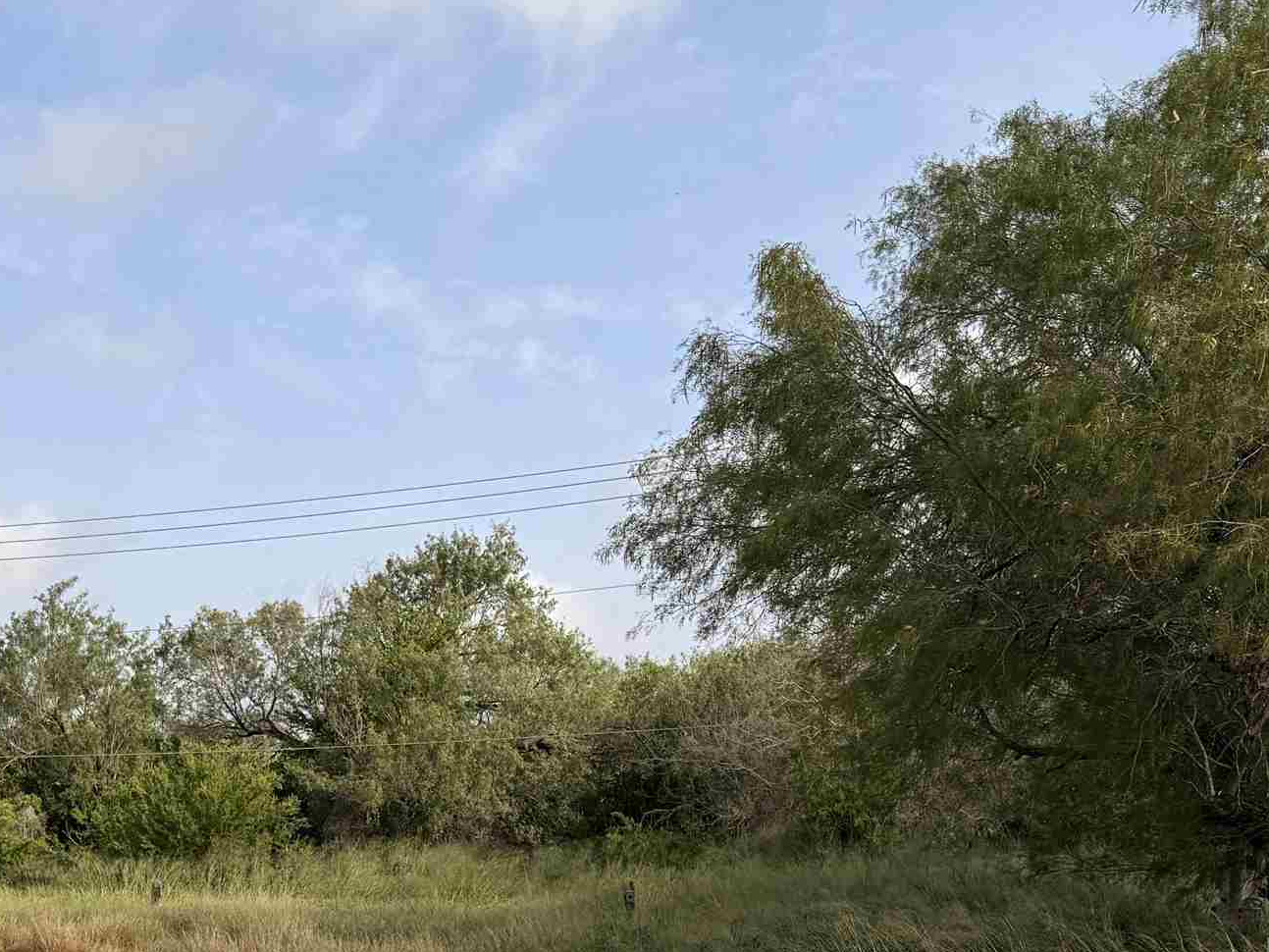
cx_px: 351
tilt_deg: -1.3
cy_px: 909
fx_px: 2090
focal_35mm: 57
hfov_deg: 33.3
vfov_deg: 24.7
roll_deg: +0.1
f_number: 1.78
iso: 80
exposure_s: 1/4405
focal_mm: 6.76
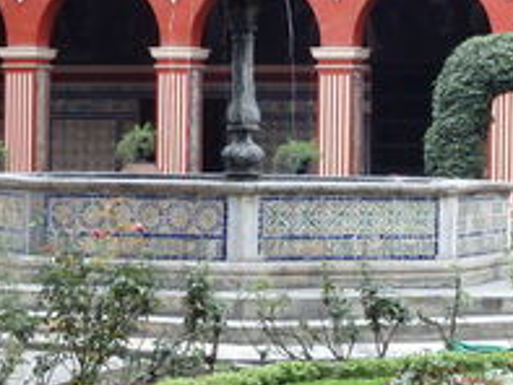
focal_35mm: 132
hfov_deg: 14.9
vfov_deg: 11.2
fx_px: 1957
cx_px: 305
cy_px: 129
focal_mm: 9.4
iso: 200
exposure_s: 1/50
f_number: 5
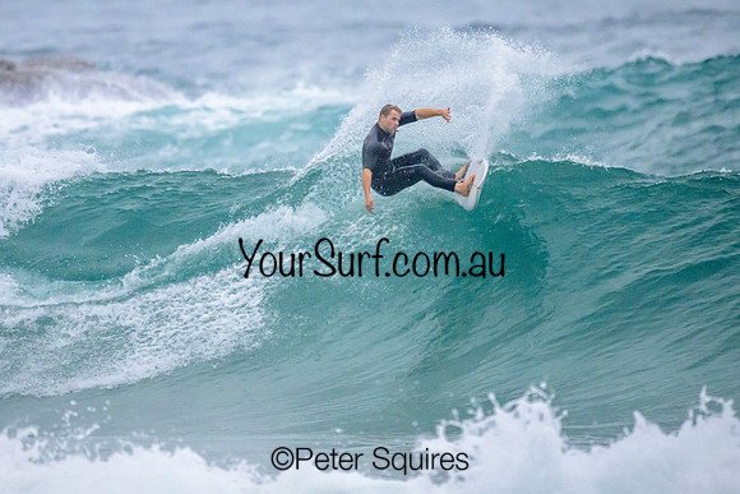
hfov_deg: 1.9
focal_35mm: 1100
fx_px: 22615
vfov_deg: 1.3
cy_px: 160
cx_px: 297
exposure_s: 1/2000
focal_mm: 800
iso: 4500
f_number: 6.3
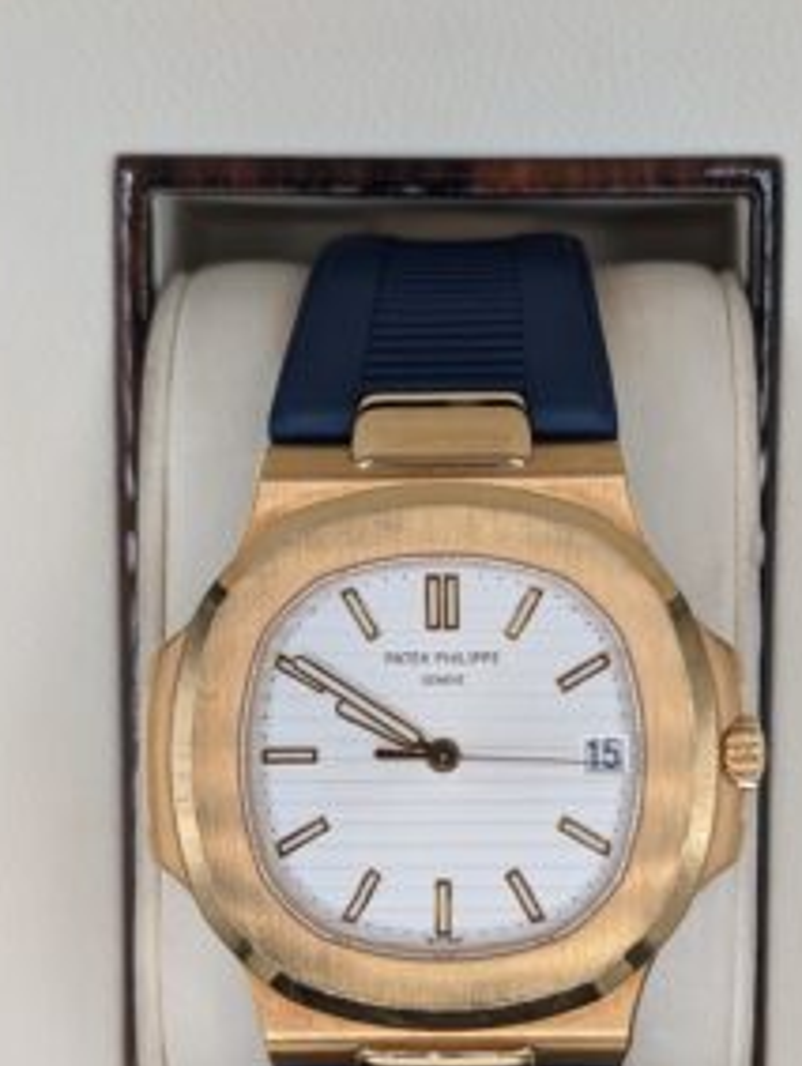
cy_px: 678
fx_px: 2127
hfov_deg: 21.3
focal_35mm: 69
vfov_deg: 28.0
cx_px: 456
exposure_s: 1/247
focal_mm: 6.9
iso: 29
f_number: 1.68
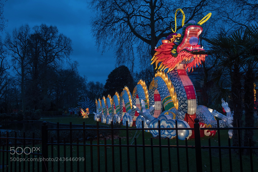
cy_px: 86
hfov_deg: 57.2
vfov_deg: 40.0
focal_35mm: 33
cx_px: 129
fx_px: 236
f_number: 6.3
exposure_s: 1/25
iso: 400
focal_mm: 22
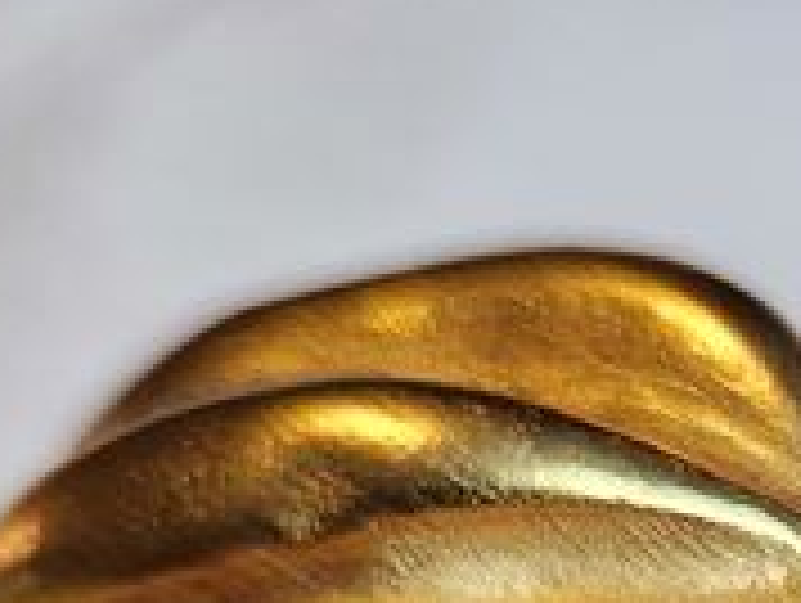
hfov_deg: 13.4
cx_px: 1539
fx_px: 2989
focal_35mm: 129
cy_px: 1300
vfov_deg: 10.4
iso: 200
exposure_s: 1/180
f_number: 1.8
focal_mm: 5.4
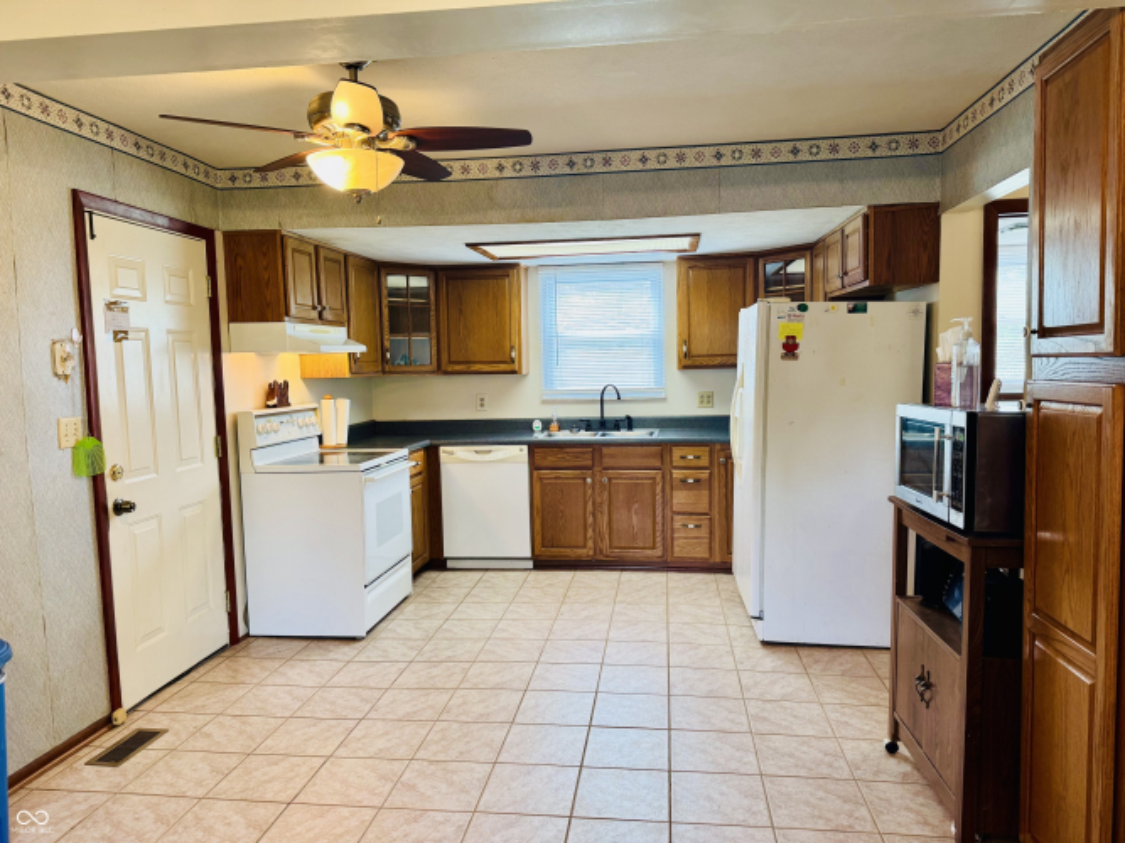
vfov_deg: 56.8
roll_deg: +1.3
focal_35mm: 24
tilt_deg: -4.0
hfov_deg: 71.6
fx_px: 780
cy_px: 422
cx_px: 562
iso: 125
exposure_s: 1/60
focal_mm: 6.76
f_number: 1.78
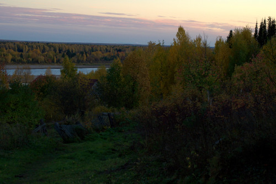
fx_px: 759
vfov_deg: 13.8
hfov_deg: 20.6
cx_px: 138
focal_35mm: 99
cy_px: 92
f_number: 8
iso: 640
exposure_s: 1/80
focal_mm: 66
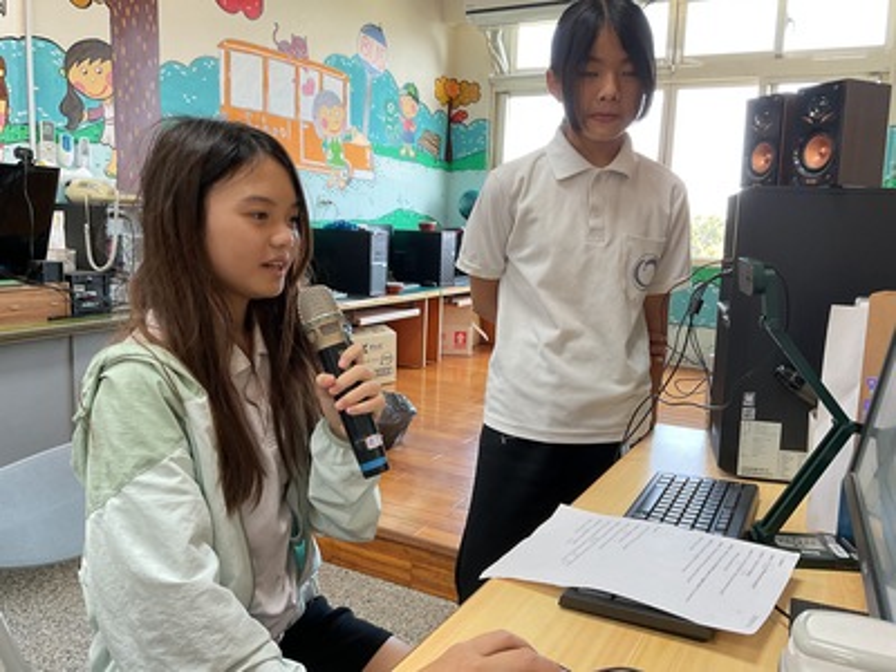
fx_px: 751
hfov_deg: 61.7
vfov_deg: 48.2
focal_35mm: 29
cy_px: 336
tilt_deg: -8.3
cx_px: 448
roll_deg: -1.4
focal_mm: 3
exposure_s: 1/60
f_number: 1.8
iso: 80
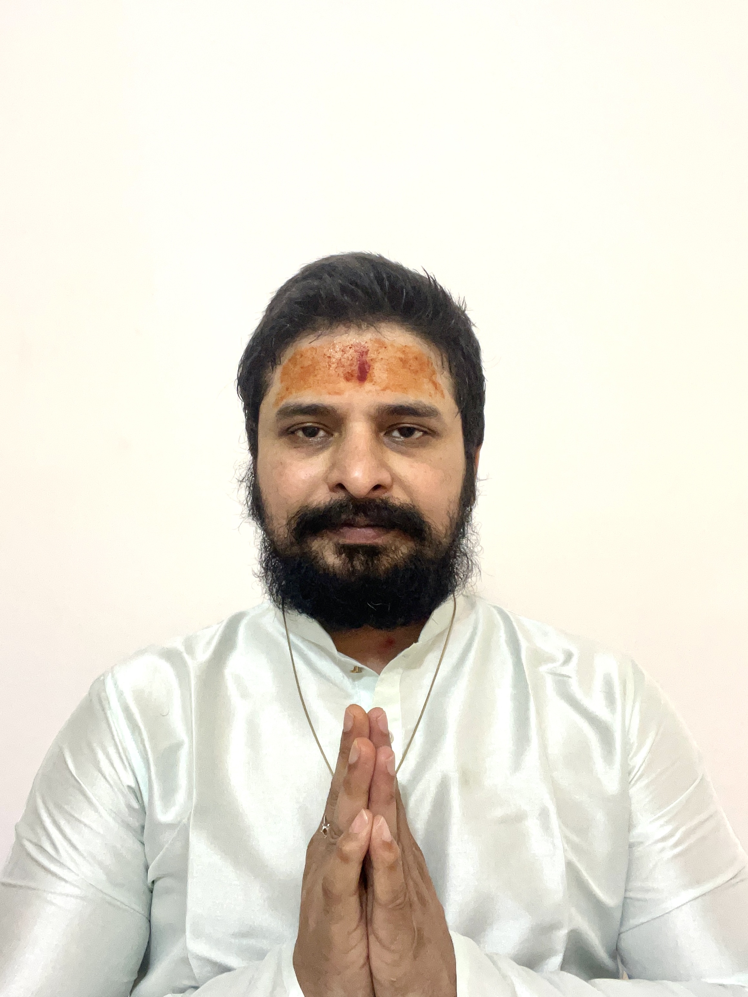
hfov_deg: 46.8
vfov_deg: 60.0
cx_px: 374
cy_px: 498
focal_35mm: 30
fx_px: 864
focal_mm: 2.71
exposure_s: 1/25
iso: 320
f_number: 2.2
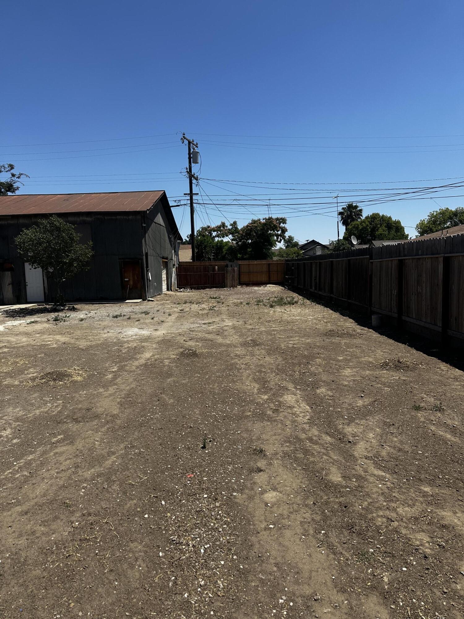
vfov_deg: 71.6
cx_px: 232
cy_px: 310
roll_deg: +0.6
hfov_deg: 56.8
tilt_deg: -5.1
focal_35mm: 24
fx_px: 429
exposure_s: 1/5000
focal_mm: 6.86
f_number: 1.78
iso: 80
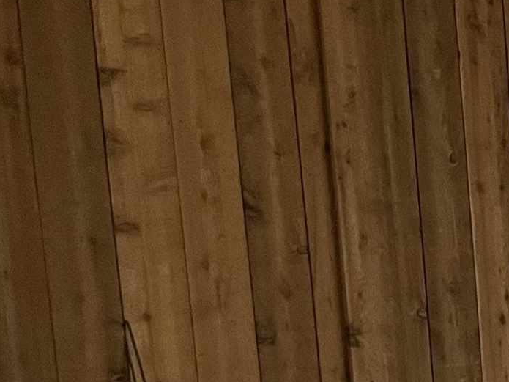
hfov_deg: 13.6
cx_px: 1122
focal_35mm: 115
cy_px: 507
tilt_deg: -8.1
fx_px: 1691
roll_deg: +1.7
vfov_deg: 12.5
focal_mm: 4.2
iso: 125
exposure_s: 1/73
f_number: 1.6
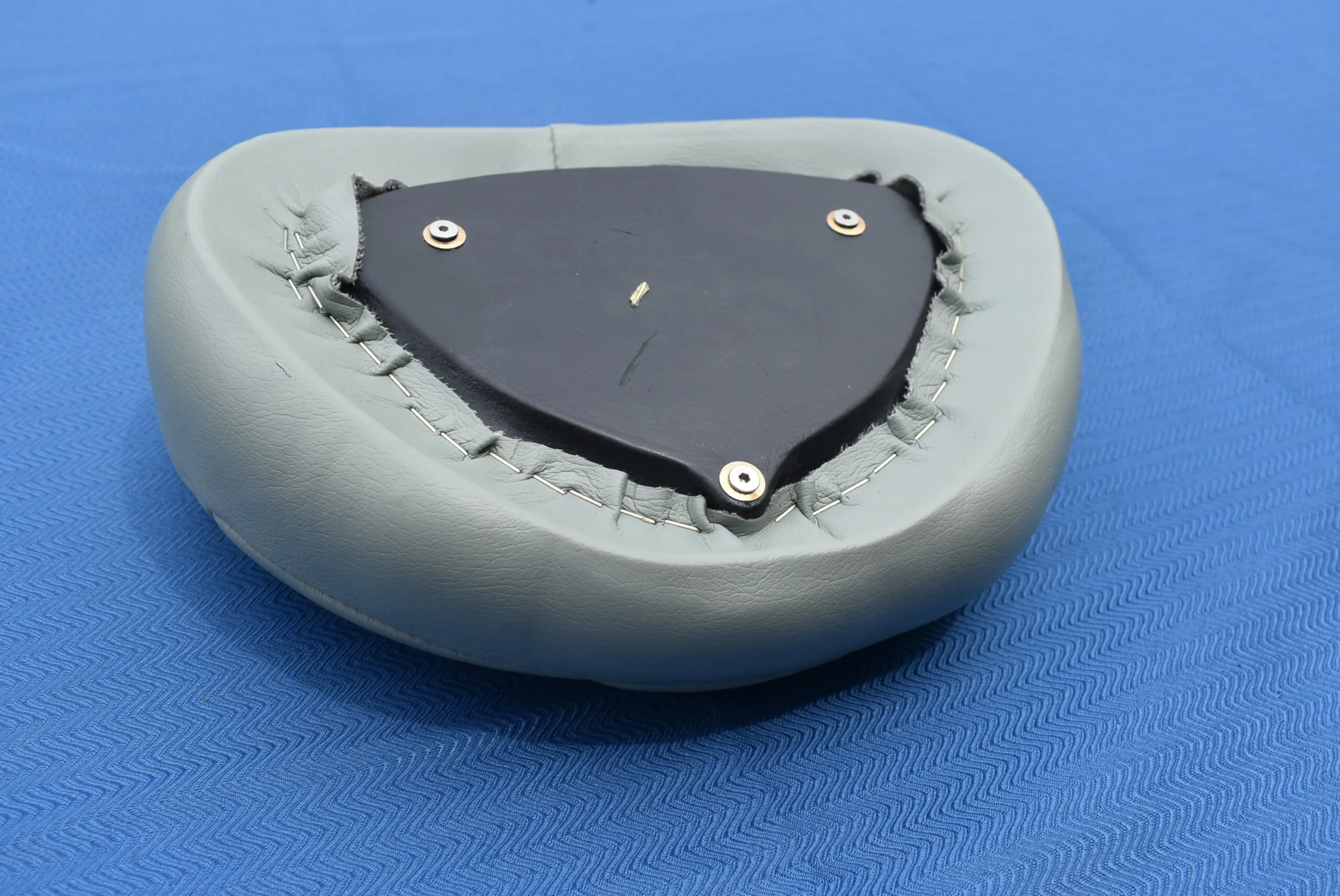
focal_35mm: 36
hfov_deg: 53.1
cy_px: 448
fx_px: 1341
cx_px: 670
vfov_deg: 36.9
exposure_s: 1/400
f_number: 8
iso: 200
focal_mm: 24
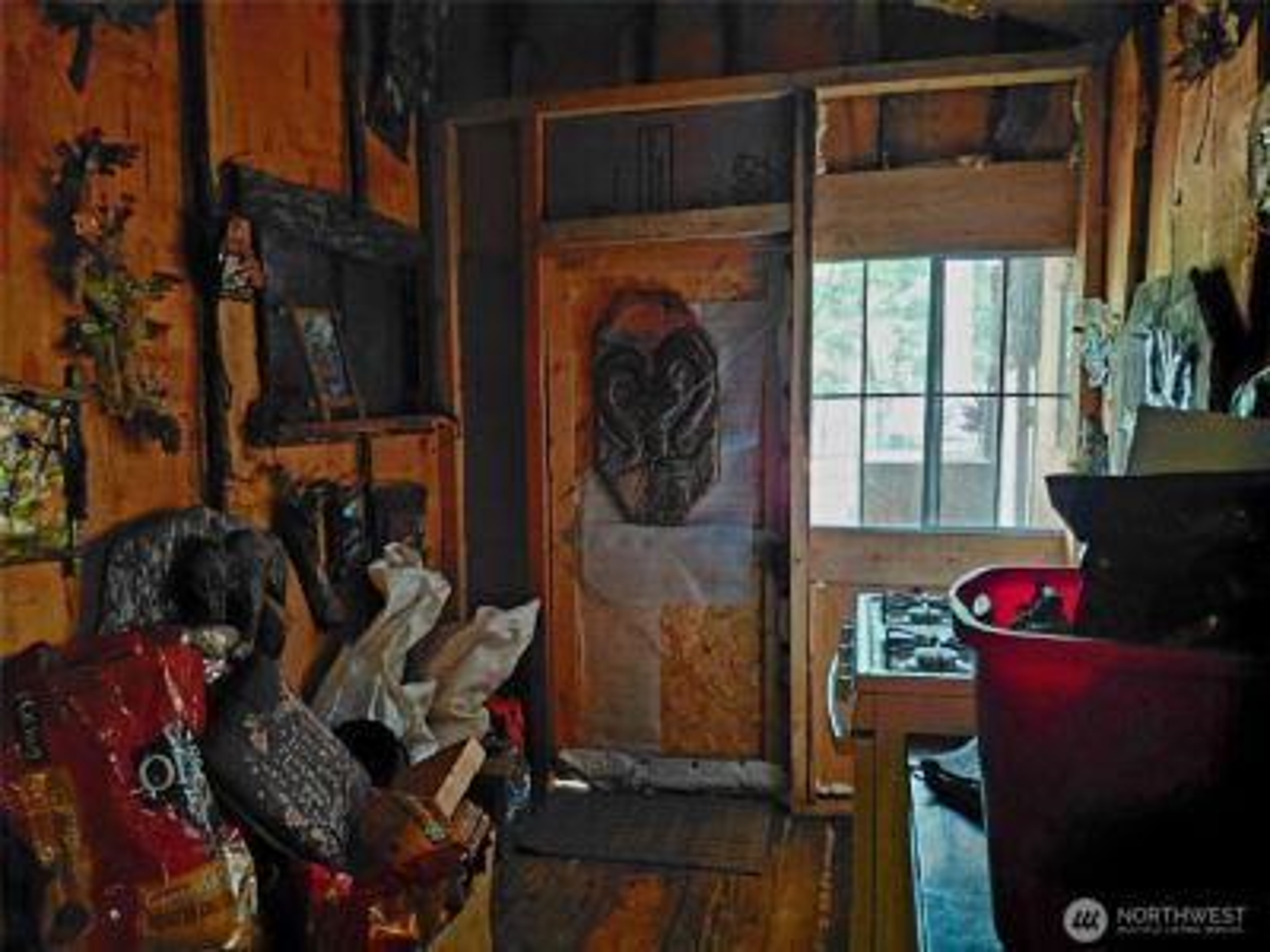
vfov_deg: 54.9
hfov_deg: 69.4
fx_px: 917
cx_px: 635
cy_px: 476
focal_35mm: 25
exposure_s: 1/30
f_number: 1.8
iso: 320
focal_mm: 4.69
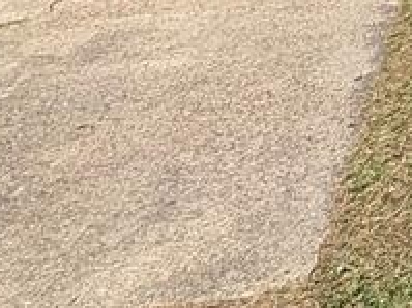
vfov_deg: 14.8
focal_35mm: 72
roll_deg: -1.4
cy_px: -384
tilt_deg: +1.6
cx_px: 803
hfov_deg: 18.6
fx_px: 856
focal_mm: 2.22
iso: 40
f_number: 2.2
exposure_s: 1/1927
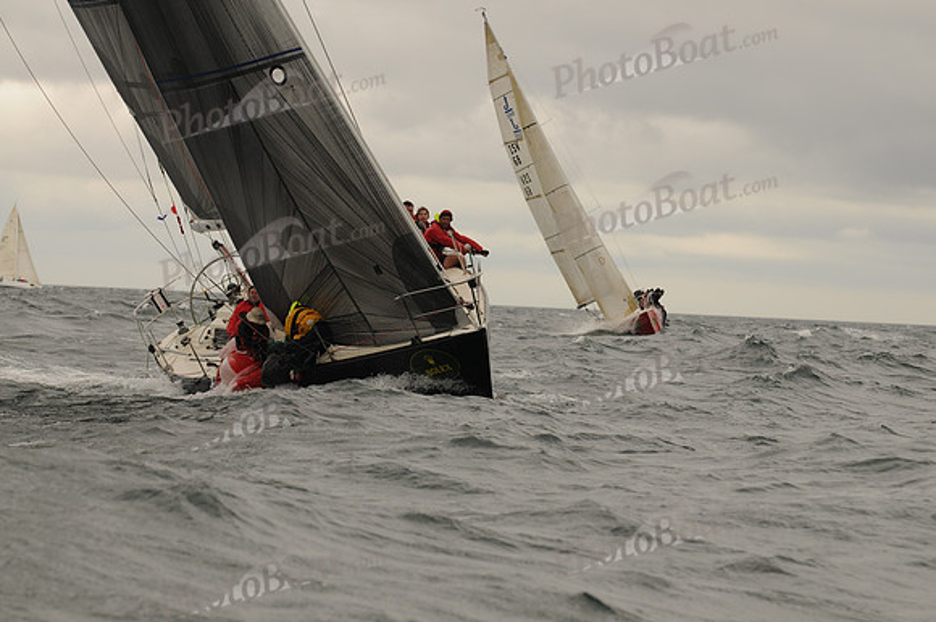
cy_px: 311
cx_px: 468
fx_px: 4089
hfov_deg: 13.1
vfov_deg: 8.7
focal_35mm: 158
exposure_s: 1/1000
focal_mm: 105
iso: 200
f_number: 5
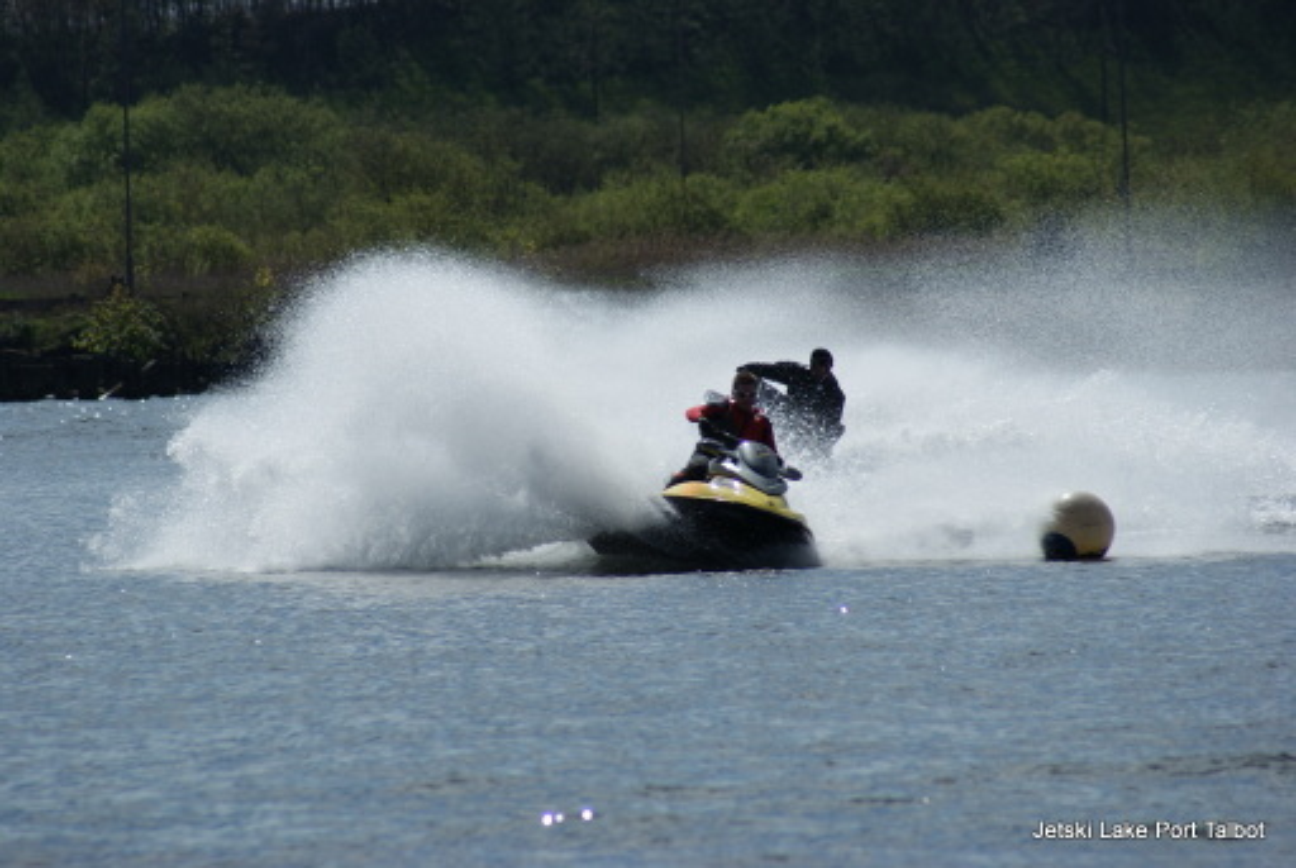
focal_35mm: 450
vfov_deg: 3.1
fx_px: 16223
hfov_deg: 4.6
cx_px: 648
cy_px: 434
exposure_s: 1/640
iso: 100
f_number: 8
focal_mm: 300
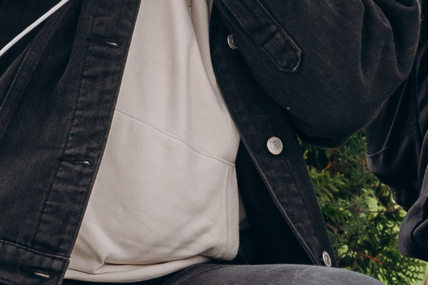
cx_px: 497
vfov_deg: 3.1
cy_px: 118
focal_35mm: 438
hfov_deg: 4.7
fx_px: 5204
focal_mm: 70
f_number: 5
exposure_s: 1/800
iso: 400
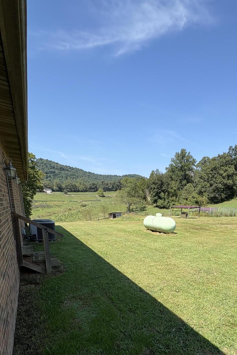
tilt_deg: -12.1
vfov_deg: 77.1
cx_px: 179
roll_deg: -2.0
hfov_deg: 56.5
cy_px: 251
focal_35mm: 21
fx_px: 207
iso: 50
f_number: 2.2
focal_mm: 2.22
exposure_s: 1/1198
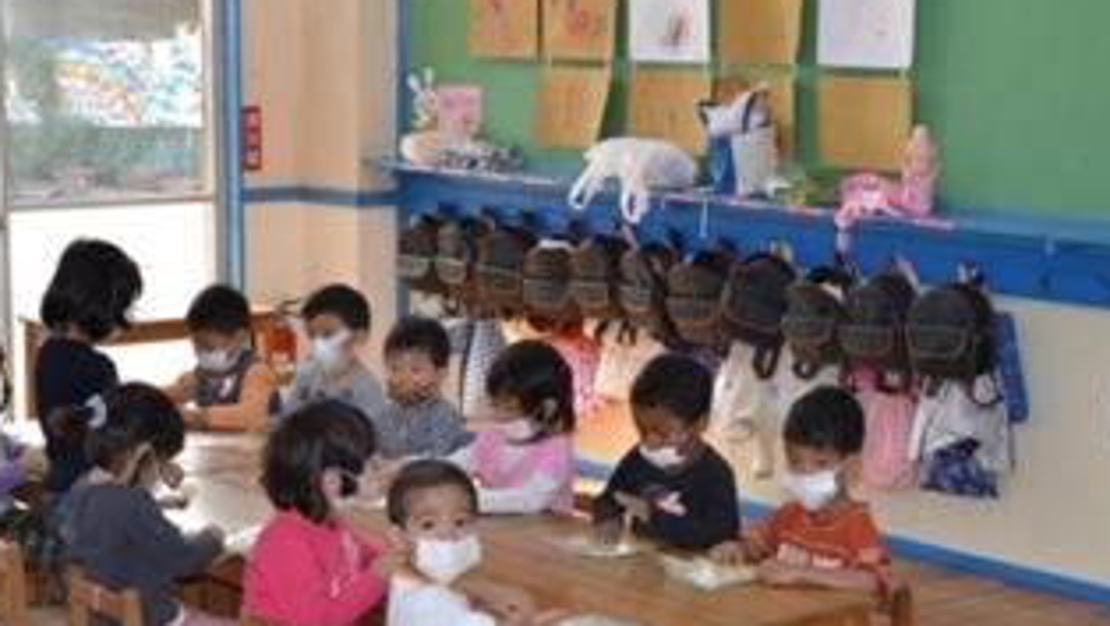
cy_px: 394
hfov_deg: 29.3
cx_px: 551
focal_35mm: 72
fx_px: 2120
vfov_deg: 16.8
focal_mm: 36
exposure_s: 1/100
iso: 400
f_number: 5
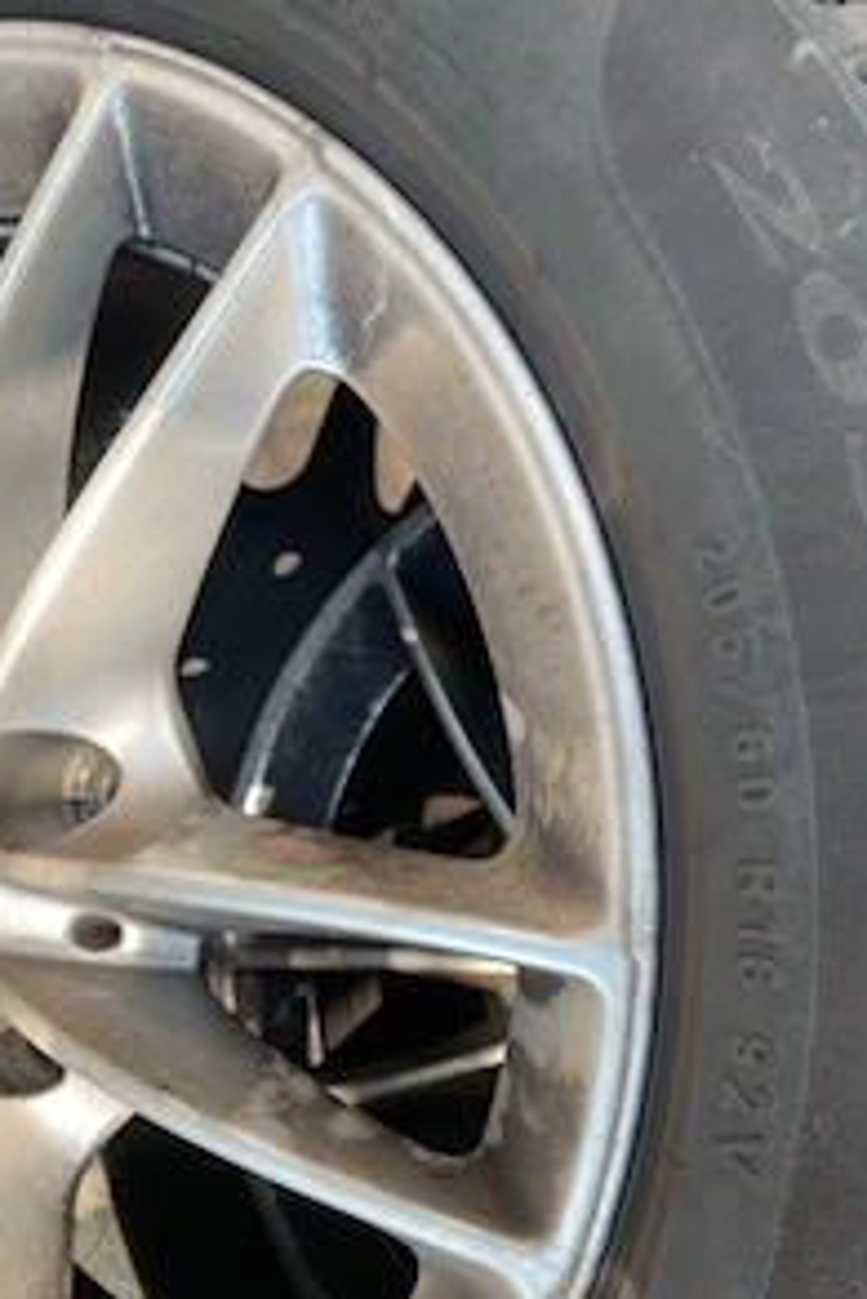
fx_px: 1335
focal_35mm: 37
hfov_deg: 35.6
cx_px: 587
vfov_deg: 51.3
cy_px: 819
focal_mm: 4.25
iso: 32
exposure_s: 1/137
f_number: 1.8
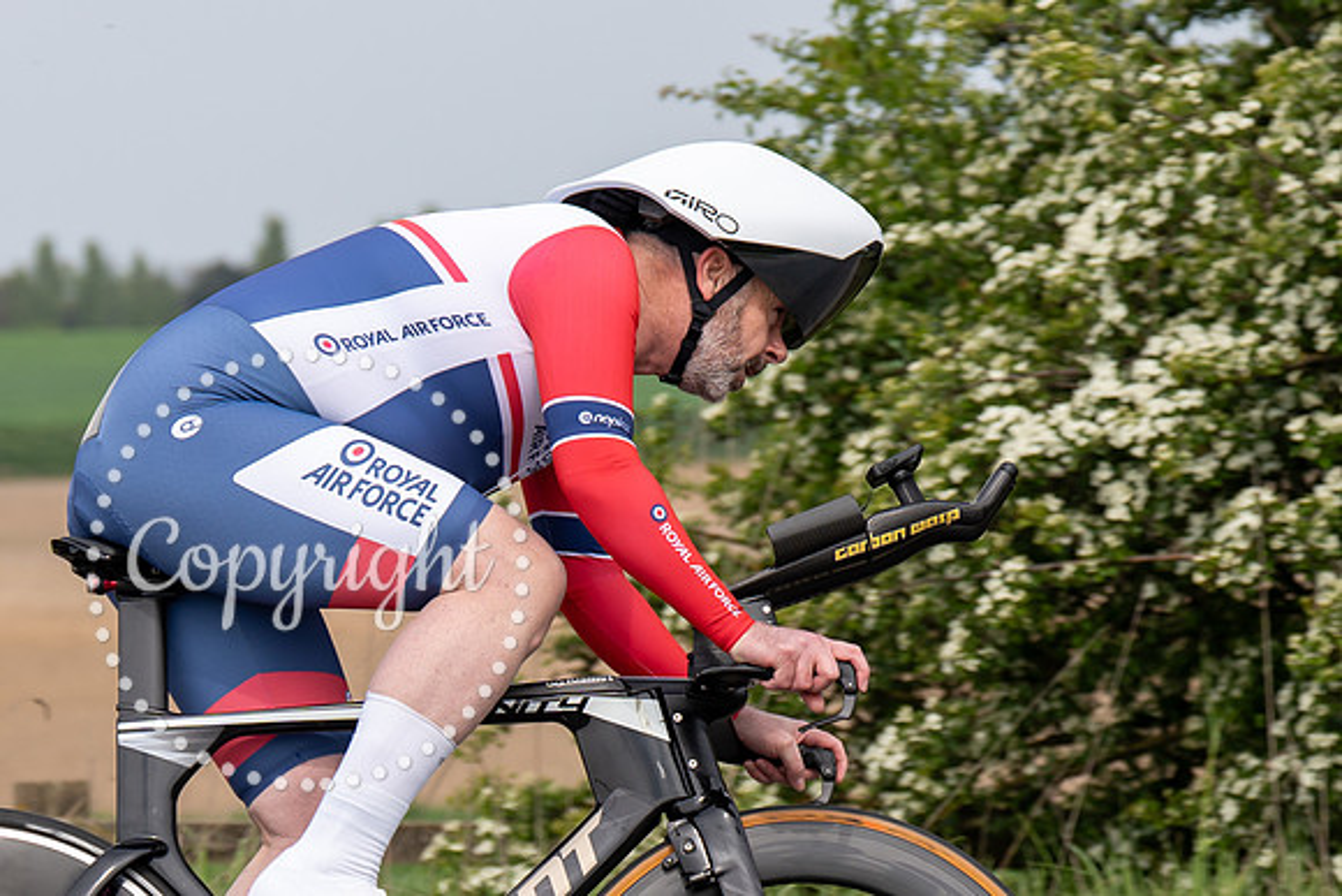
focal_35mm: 248
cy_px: 511
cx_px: 926
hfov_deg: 8.3
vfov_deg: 5.6
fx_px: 9231
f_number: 4
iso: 100
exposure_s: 1/1000
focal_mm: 87
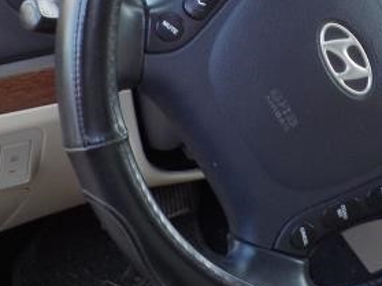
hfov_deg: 22.5
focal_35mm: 86
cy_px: -52
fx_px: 949
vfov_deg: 16.5
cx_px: 303
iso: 125
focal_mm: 4.1
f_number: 3.3
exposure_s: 1/50
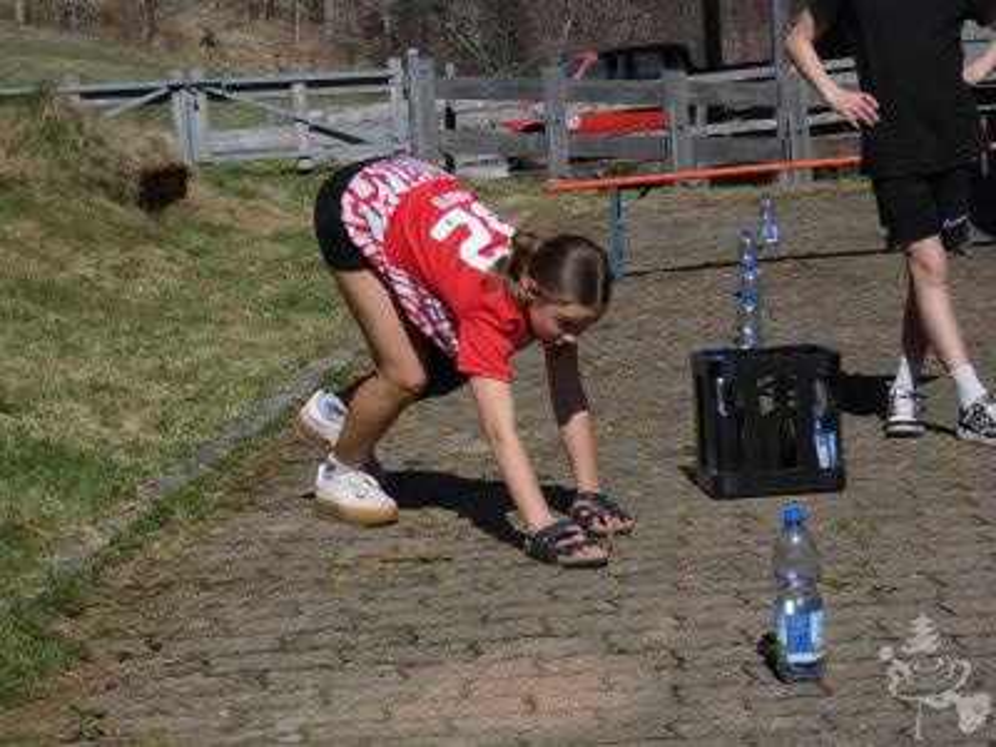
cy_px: 374
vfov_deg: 14.8
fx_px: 2877
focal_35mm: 100
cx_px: 498
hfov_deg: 19.6
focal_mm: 17.9
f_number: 4.8
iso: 80
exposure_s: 1/1000
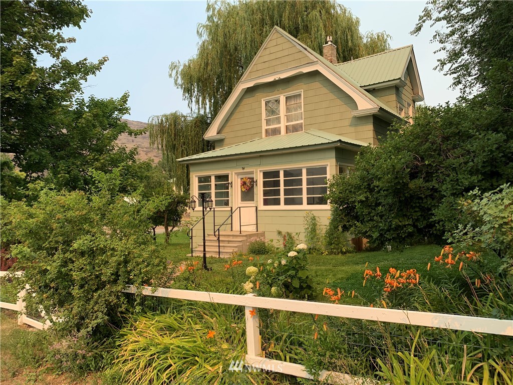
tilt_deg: +2.3
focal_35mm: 26
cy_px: 192
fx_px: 385
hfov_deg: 67.3
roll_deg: +1.3
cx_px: 256
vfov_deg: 53.1
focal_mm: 4.25
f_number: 1.8
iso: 25
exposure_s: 1/911
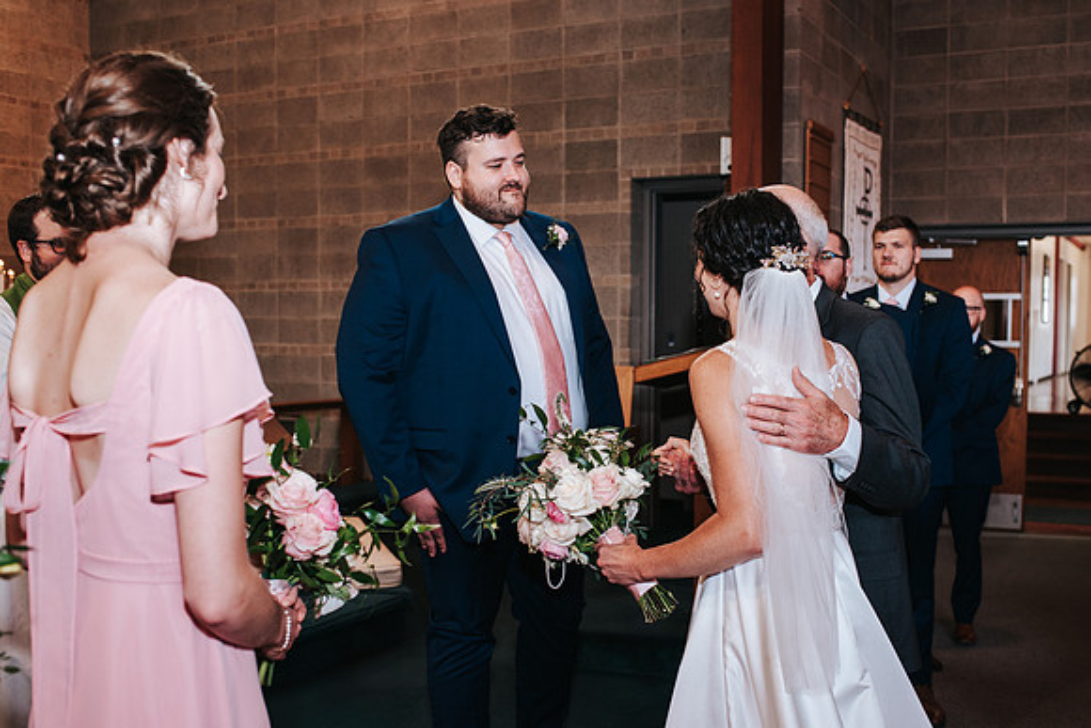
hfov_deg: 48.8
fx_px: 1201
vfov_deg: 33.7
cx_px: 606
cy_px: 396
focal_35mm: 40
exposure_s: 1/125
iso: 1000
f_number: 3.2
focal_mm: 35
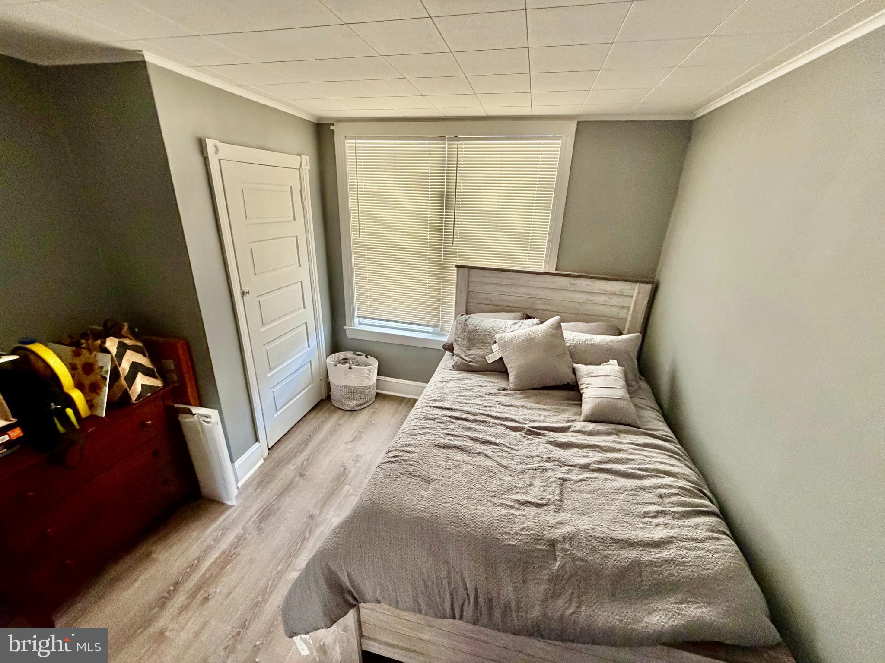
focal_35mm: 14
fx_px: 358
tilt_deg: -20.8
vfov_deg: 85.7
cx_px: 442
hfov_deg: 102.1
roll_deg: -2.2
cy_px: 332
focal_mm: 2.22
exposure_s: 1/60
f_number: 2.2
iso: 500
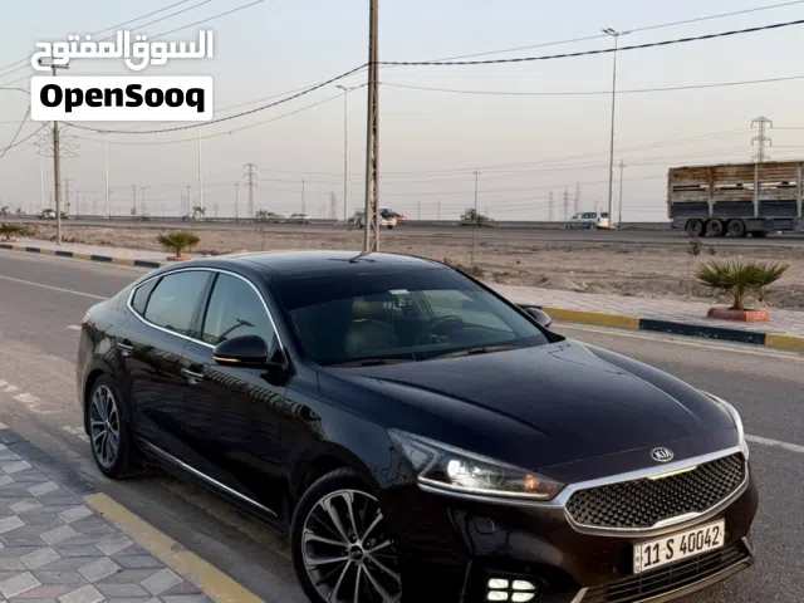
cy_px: 302
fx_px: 557
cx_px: 402
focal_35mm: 24
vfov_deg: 56.8
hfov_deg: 71.6
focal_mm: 6.76
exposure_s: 1/722
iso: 80
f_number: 1.78
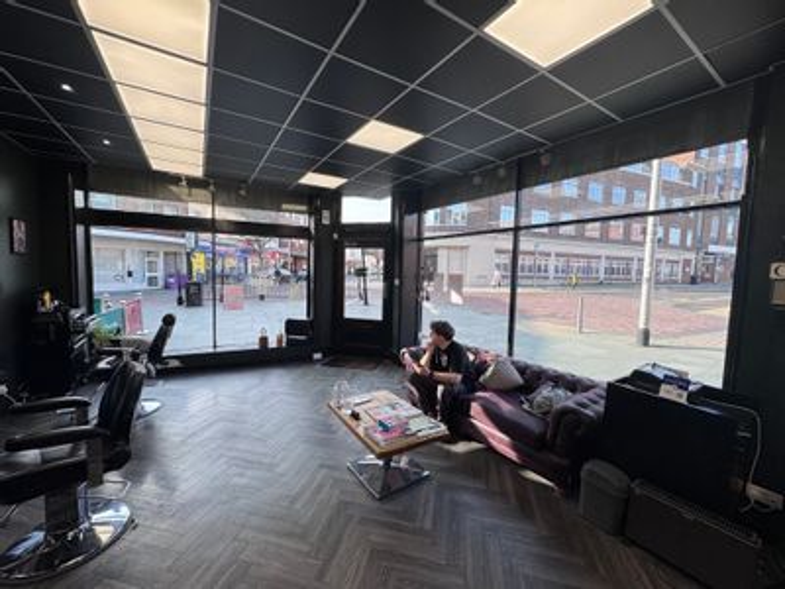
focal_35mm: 14
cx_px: 392
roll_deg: -0.8
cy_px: 294
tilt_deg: -3.5
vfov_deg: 85.7
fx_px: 317
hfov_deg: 102.1
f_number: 2.2
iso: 40
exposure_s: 1/198
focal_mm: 2.22
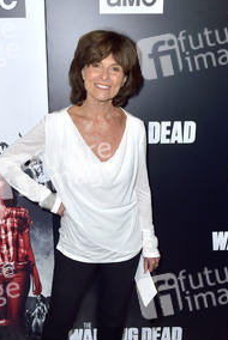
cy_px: 231
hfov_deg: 29.8
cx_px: 89
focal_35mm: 45
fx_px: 426
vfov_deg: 42.9
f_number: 5.6
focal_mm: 32
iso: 400
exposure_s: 1/200
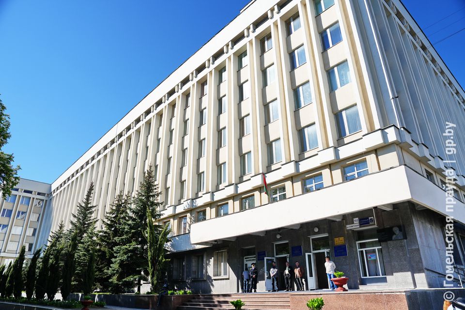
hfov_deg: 73.7
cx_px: 232
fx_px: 310
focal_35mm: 24
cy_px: 155
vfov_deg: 53.1
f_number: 4.5
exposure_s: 1/1000
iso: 100
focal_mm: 24
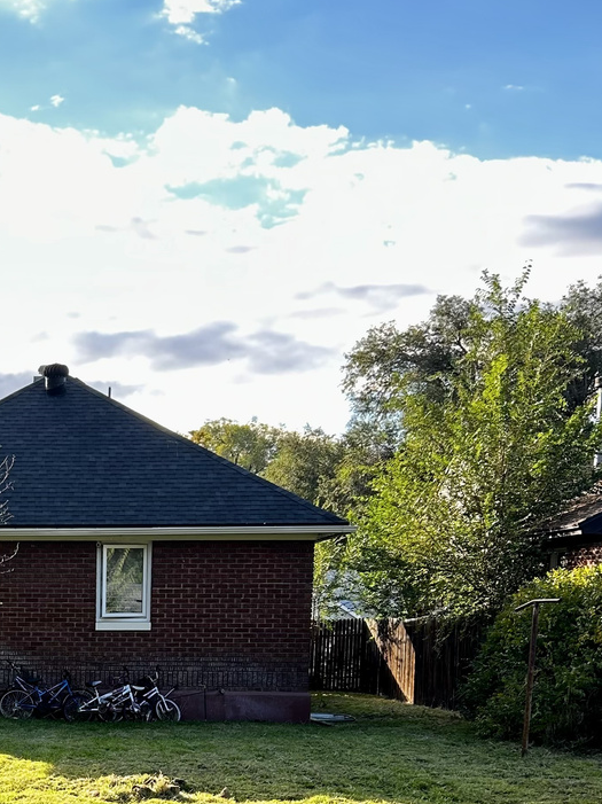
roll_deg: -0.6
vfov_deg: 32.1
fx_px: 1323
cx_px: -14
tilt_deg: -6.5
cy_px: 726
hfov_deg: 24.4
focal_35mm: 57
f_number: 1.5
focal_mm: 5.7
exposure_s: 1/303
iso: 50
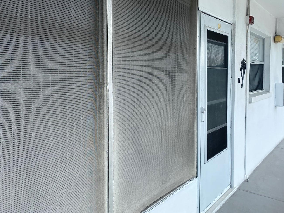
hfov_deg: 56.8
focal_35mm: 32
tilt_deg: -2.7
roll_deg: -0.3
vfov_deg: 43.9
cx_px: 140
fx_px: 263
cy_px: 85
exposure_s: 1/852
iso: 32
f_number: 1.8
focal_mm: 4.25
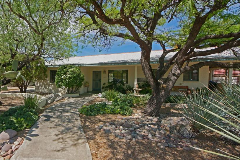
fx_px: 113
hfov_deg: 89.0
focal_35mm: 17
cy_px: 79
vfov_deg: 70.4
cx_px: 75
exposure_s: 1/400
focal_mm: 8
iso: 200
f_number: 6.3
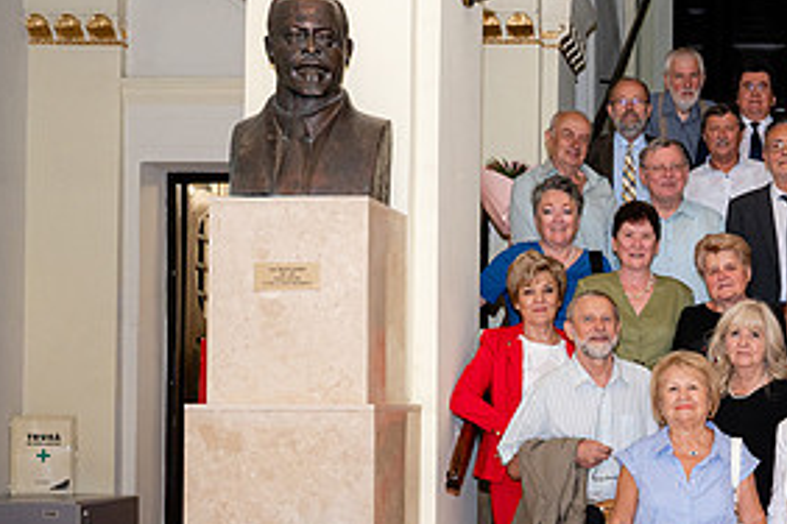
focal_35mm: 72
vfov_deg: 18.8
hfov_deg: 26.8
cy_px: 390
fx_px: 1574
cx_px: 748
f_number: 5
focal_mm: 35
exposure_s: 1/200
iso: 2500
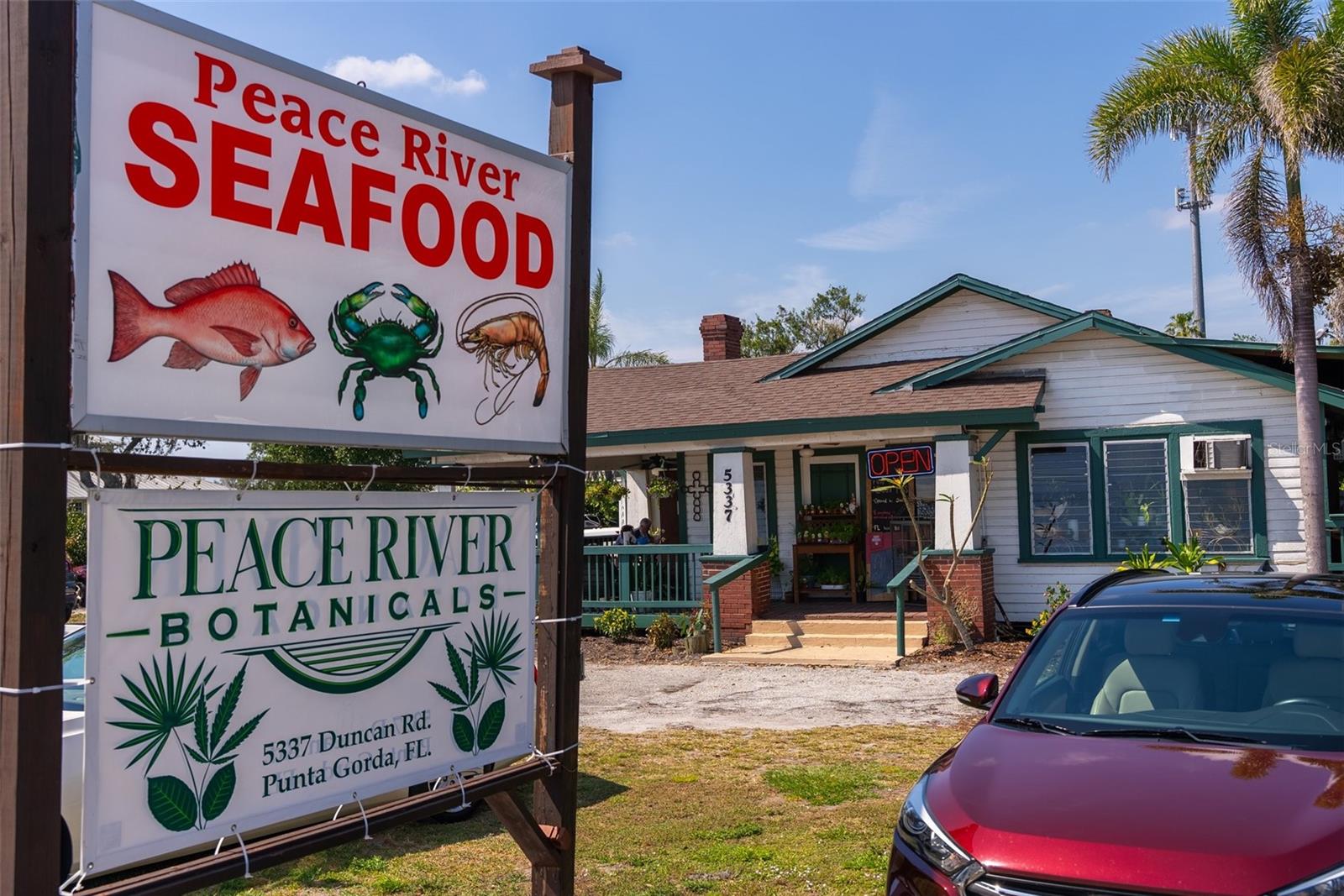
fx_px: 1381
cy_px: 448
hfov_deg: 51.9
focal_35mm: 37
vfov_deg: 35.9
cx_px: 672
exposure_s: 1/1000
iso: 100
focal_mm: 37
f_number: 4.5
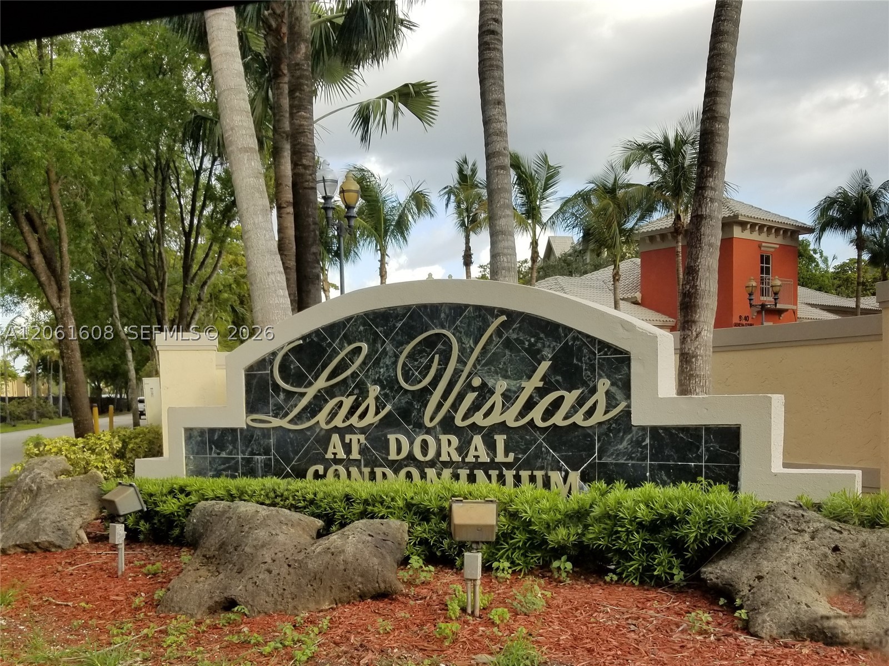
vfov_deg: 53.0
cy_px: 333
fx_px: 668
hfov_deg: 67.3
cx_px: 444
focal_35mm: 26
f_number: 1.7
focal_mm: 4.25
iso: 50
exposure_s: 1/337
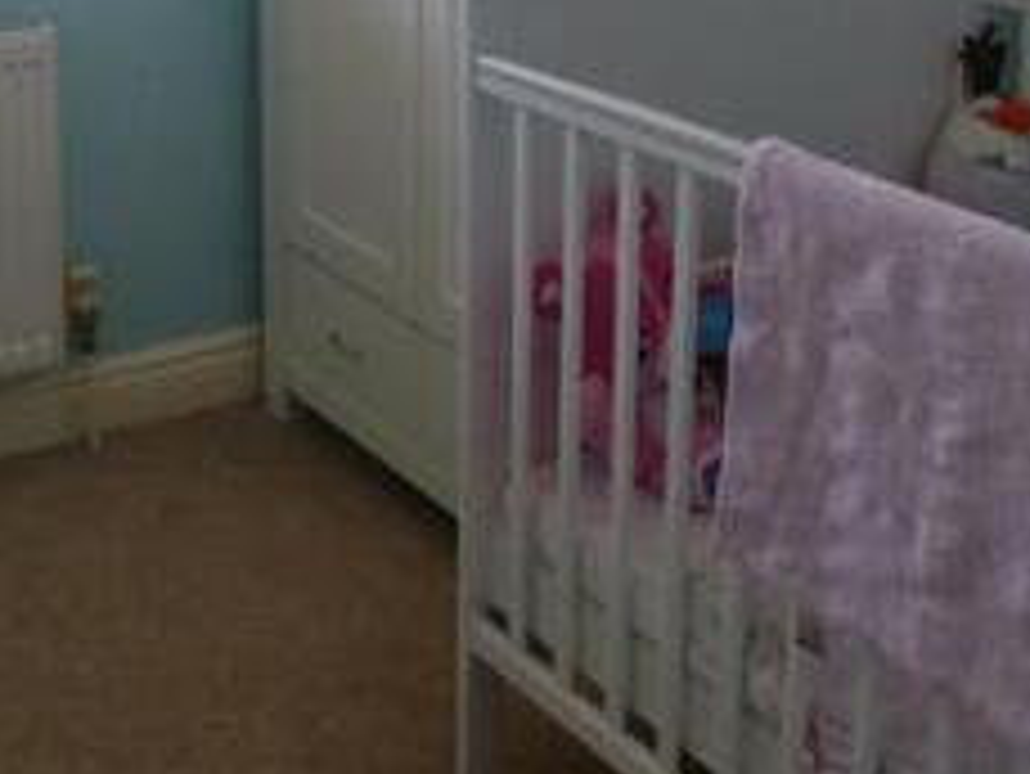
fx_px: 1816
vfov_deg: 22.9
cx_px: 432
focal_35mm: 61
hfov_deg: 31.6
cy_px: -34
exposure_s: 1/60
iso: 320
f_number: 3.3
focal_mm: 4.3
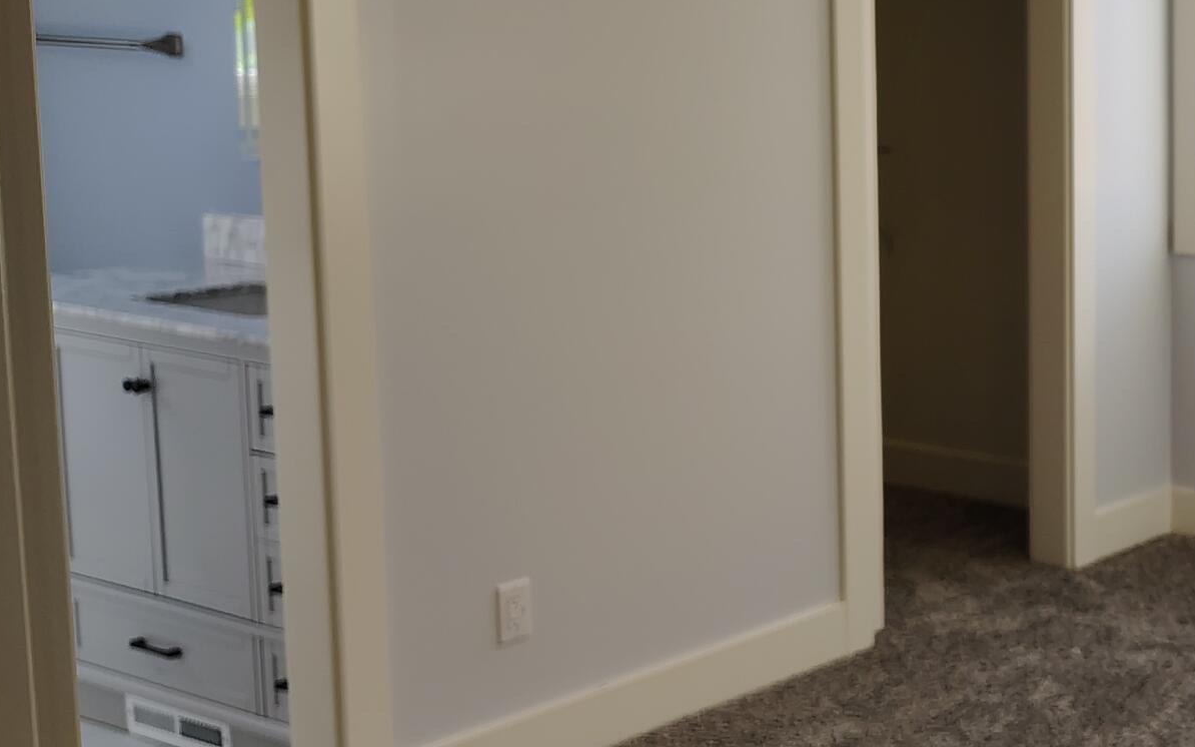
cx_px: 1430
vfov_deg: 20.2
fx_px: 2084
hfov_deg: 28.0
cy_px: 243
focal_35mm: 64
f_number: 1.8
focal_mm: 5.56
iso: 148
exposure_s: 1/120
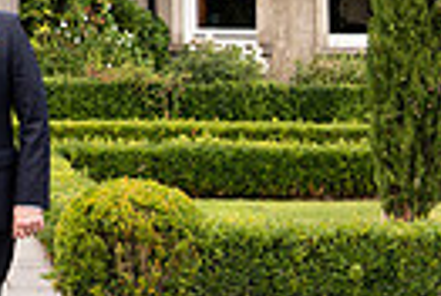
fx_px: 1301
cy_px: -123
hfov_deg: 18.2
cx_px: -94
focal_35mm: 106
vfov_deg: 12.5
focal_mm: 24
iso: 125
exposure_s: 1/200
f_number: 3.5
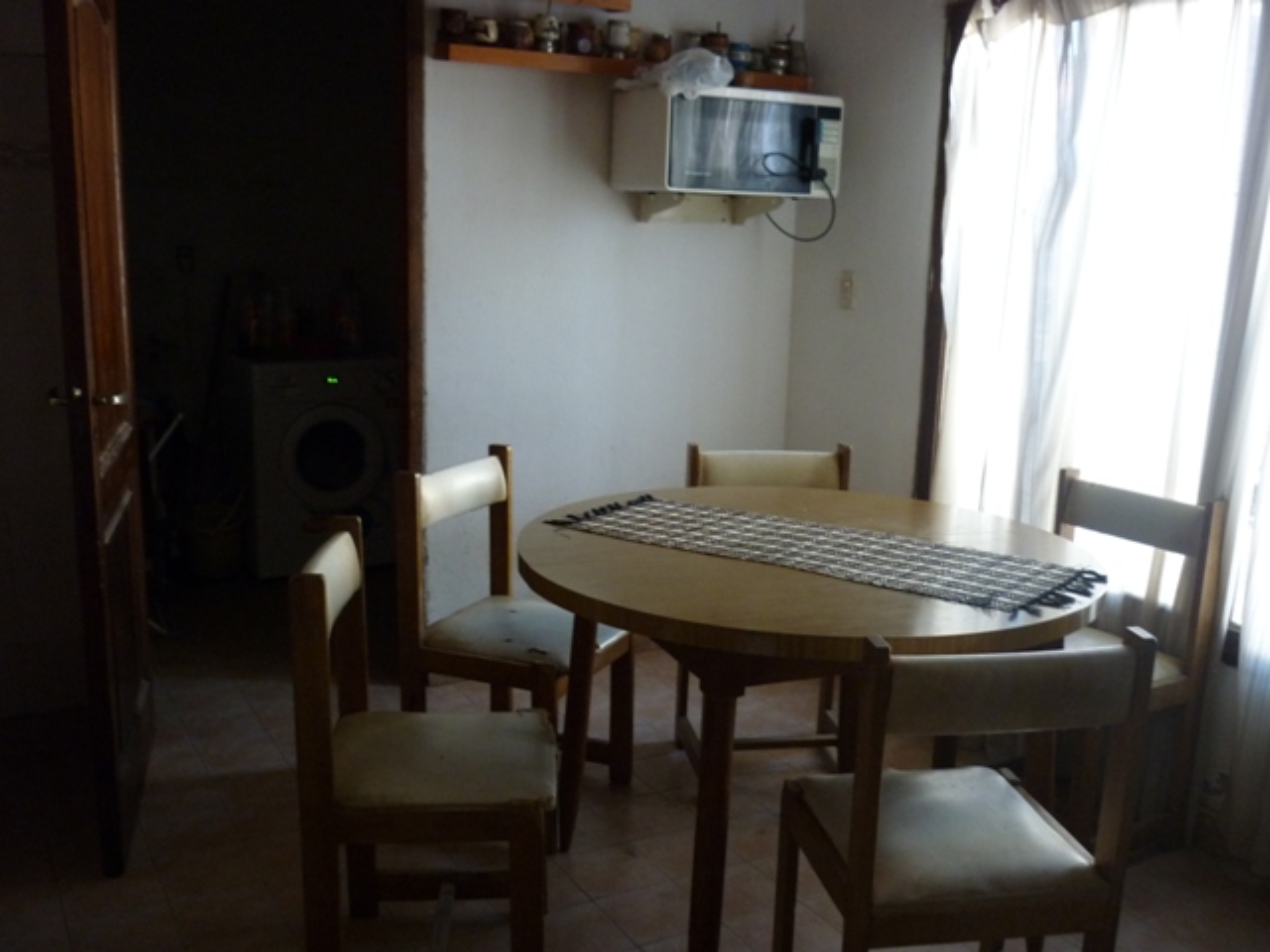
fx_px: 1211
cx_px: 635
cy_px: 476
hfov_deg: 55.4
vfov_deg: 42.9
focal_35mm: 33
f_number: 2.8
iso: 320
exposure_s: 1/30
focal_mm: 5.5
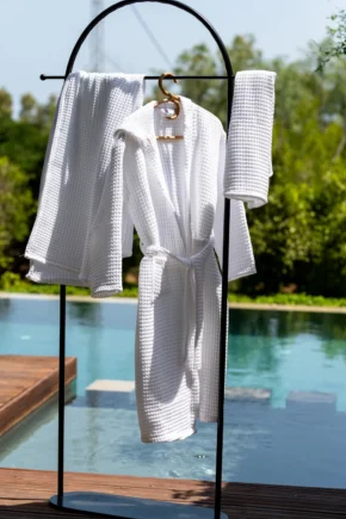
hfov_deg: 15.5
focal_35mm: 88
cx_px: 174
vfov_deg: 23.1
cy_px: 264
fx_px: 1269
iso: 250
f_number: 3.2
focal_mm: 85
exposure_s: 1/2500
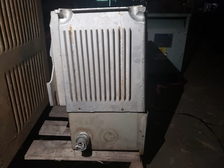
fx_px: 168
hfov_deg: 67.3
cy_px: 84
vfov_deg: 53.1
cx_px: 112
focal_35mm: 26
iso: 250
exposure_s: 1/13
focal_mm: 4.3
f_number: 1.5
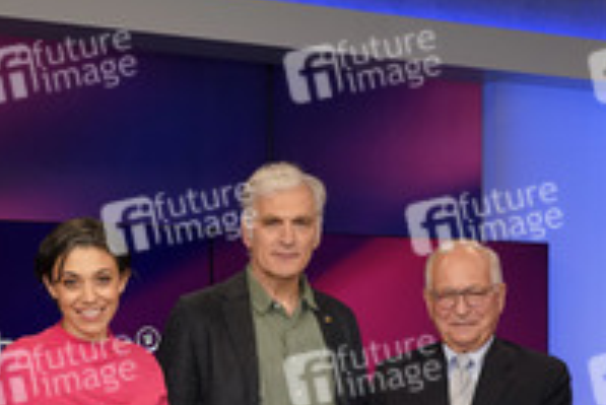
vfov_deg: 15.5
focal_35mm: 86
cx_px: 403
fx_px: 1449
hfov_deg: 23.5
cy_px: 448
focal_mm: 38
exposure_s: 1/125
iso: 2000
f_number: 5.6
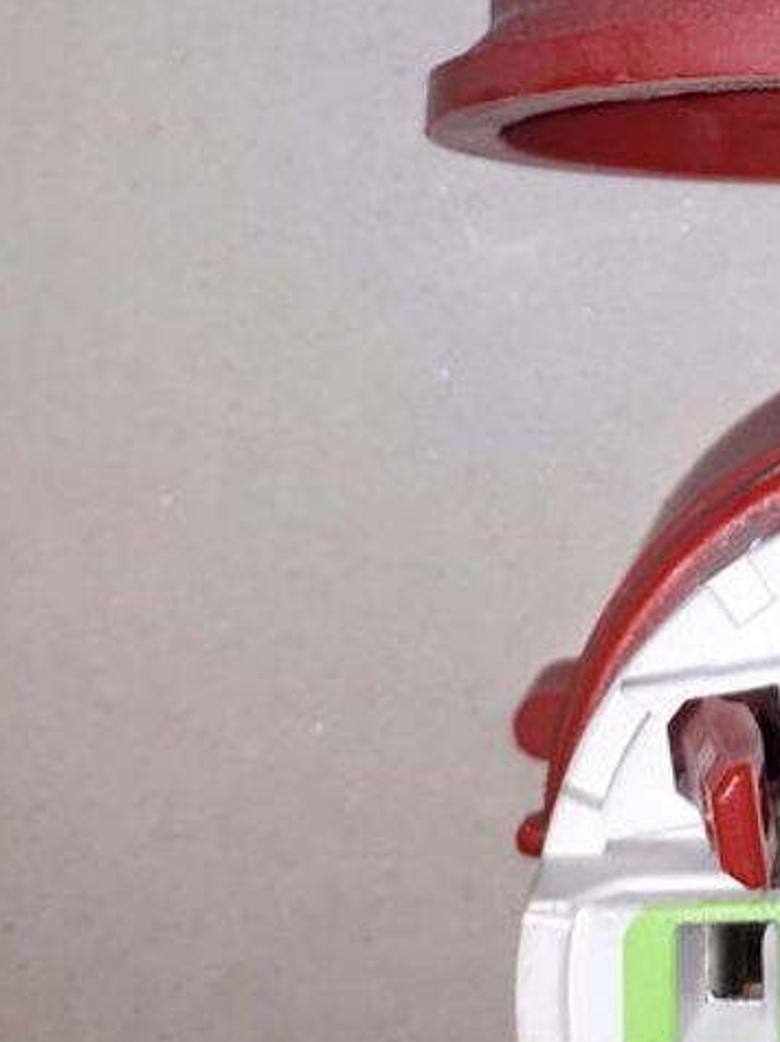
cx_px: 1022
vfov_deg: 24.3
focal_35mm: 76
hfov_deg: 18.1
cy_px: -36
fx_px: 2285
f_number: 1.9
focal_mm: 3.6
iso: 40
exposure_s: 1/100
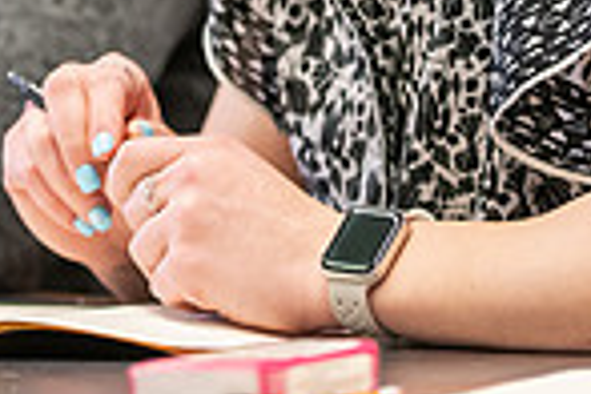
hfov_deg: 6.7
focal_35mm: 307
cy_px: -187
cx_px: 189
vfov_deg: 4.5
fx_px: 5040
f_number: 2.8
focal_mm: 78
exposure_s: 1/160
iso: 1600
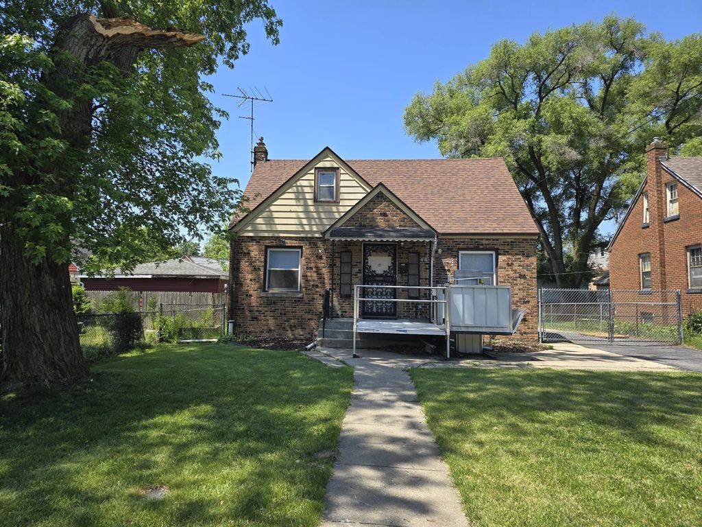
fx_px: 466
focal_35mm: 23
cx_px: 351
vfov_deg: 58.9
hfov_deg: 73.9
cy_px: 264
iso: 12
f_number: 1.7
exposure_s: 1/424
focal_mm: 6.3
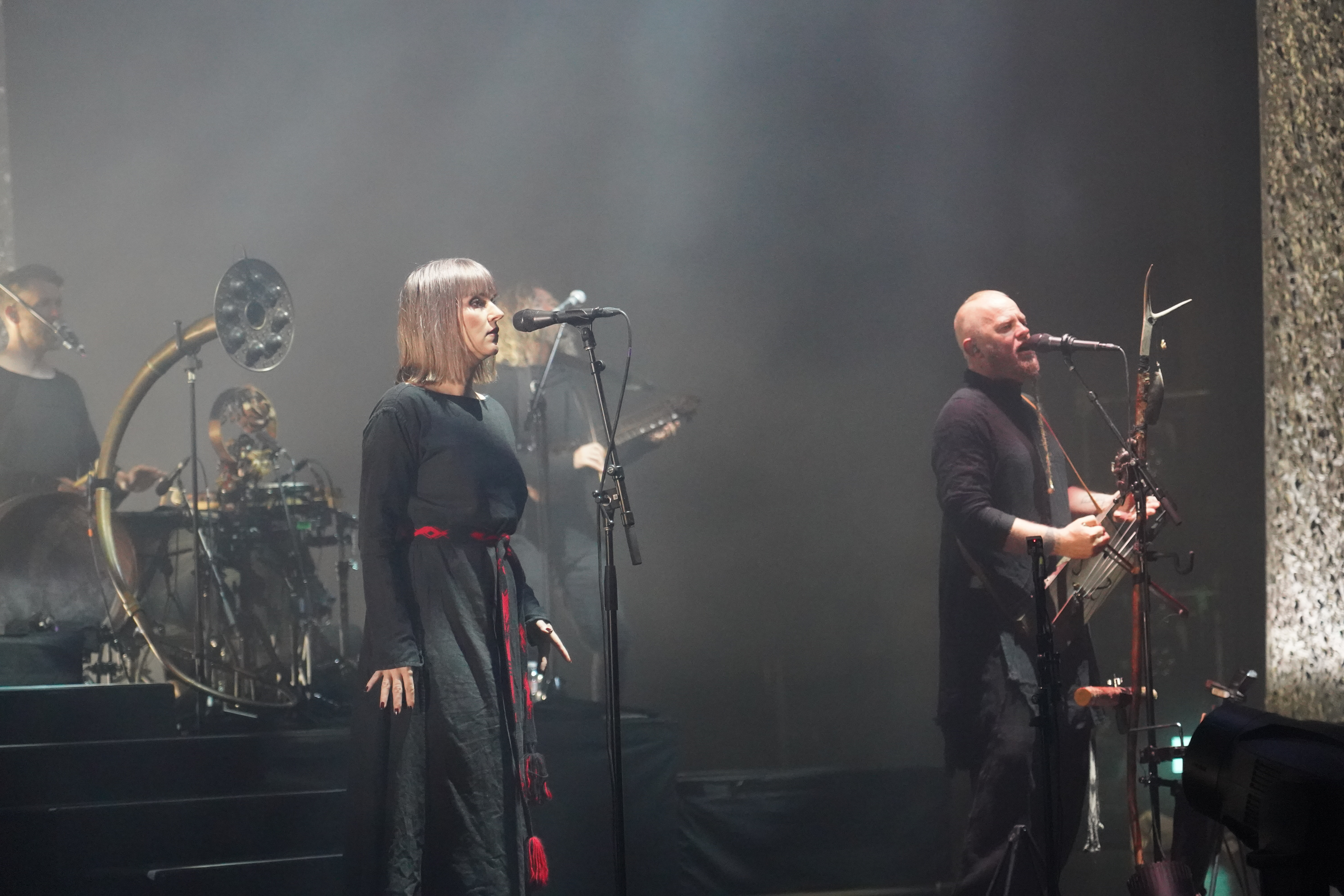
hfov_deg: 19.5
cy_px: 448
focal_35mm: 105
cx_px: 672
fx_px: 3920
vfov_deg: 13.0
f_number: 4
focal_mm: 105
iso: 12800
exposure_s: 1/160
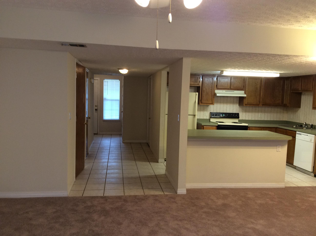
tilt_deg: -4.3
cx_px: 158
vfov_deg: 44.1
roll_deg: -1.4
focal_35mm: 32
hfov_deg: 56.9
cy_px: 118
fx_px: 292
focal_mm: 3.3
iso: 64
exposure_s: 1/24
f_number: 2.4
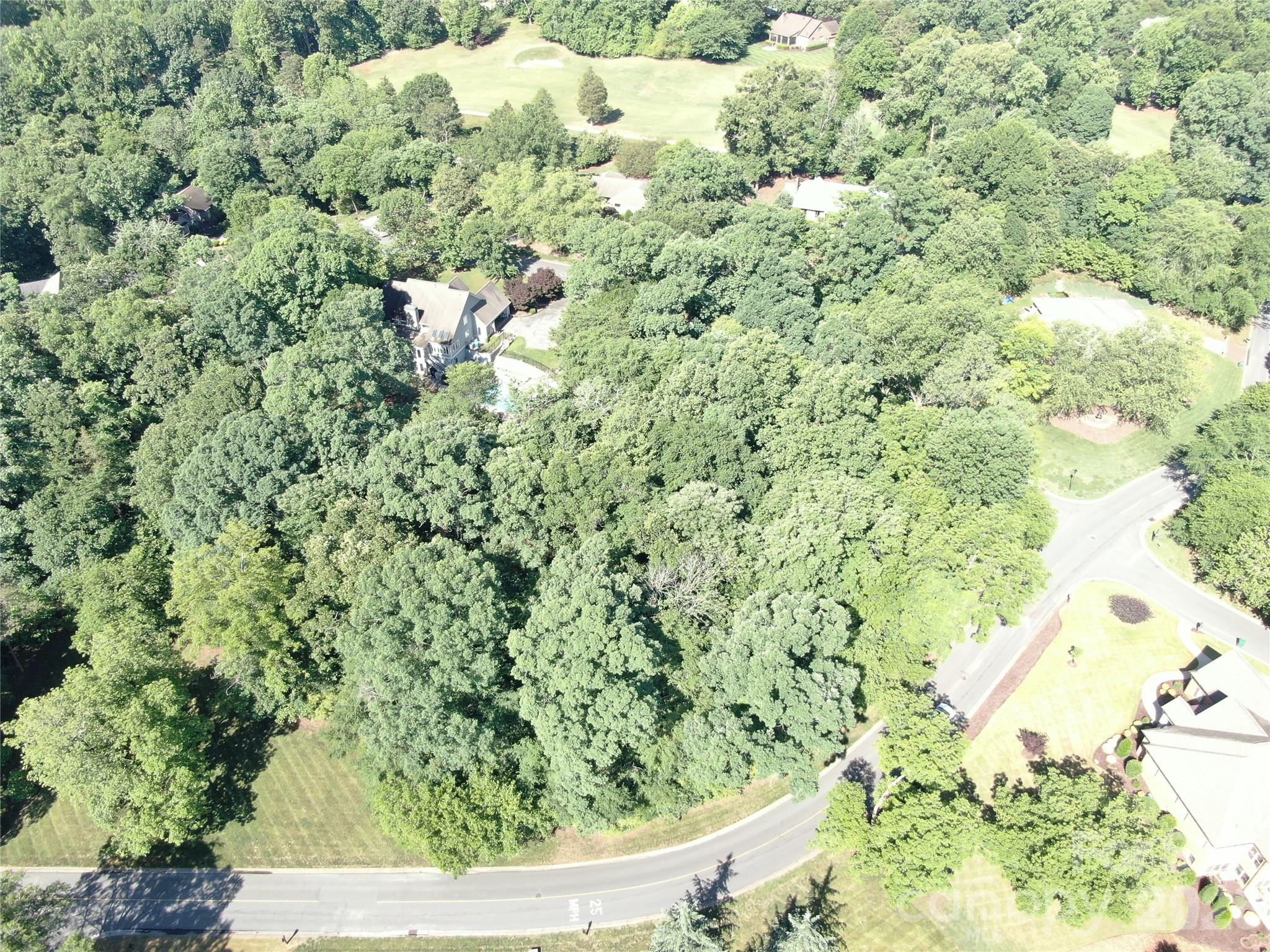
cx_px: 635
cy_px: 476
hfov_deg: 71.6
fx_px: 881
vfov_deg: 56.8
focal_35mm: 24
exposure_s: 1/240
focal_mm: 4.39
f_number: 2.8
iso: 100
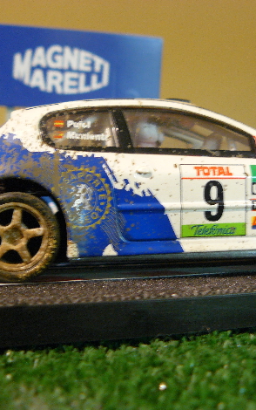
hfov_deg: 24.9
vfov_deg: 38.9
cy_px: 203
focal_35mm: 52
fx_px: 580
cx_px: 149
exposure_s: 1/2.5
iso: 200
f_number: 2.8
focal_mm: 6
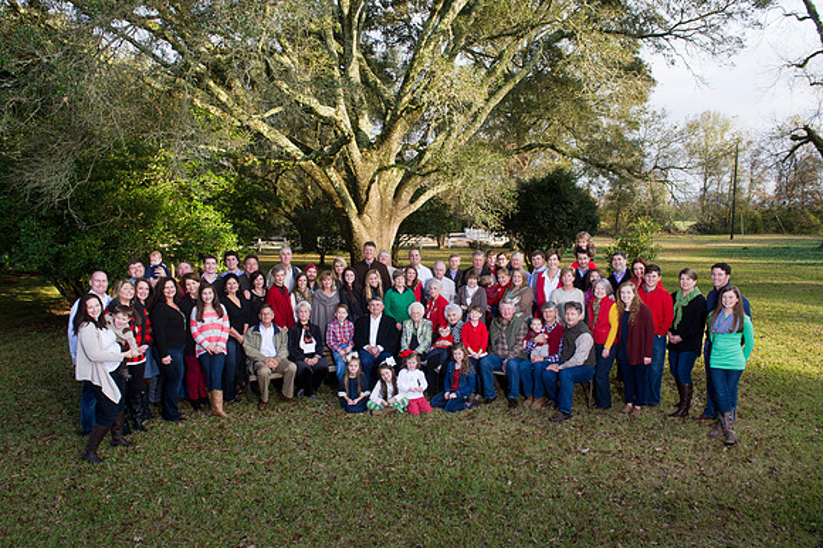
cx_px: 412
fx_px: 548
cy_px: 274
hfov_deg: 73.8
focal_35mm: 24
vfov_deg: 53.1
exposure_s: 1/320
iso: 1000
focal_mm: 24
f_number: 8
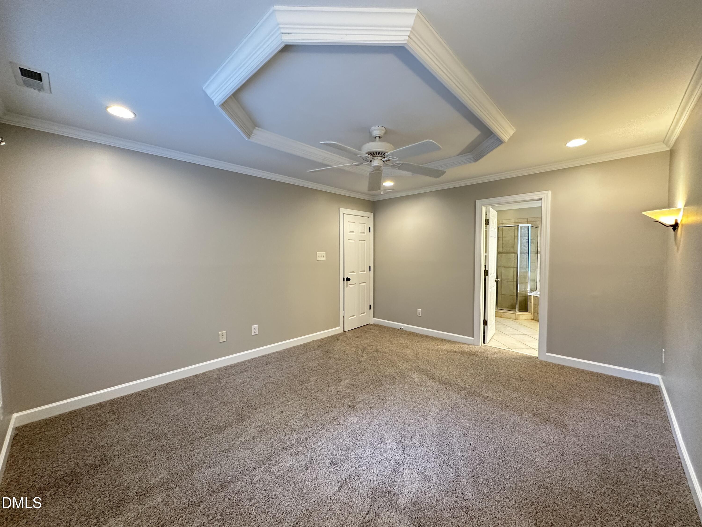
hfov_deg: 102.1
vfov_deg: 85.7
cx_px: 351
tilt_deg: -1.7
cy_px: 264
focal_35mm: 14
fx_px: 284
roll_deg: -0.5
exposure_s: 1/60
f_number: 2.2
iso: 320
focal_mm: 2.22
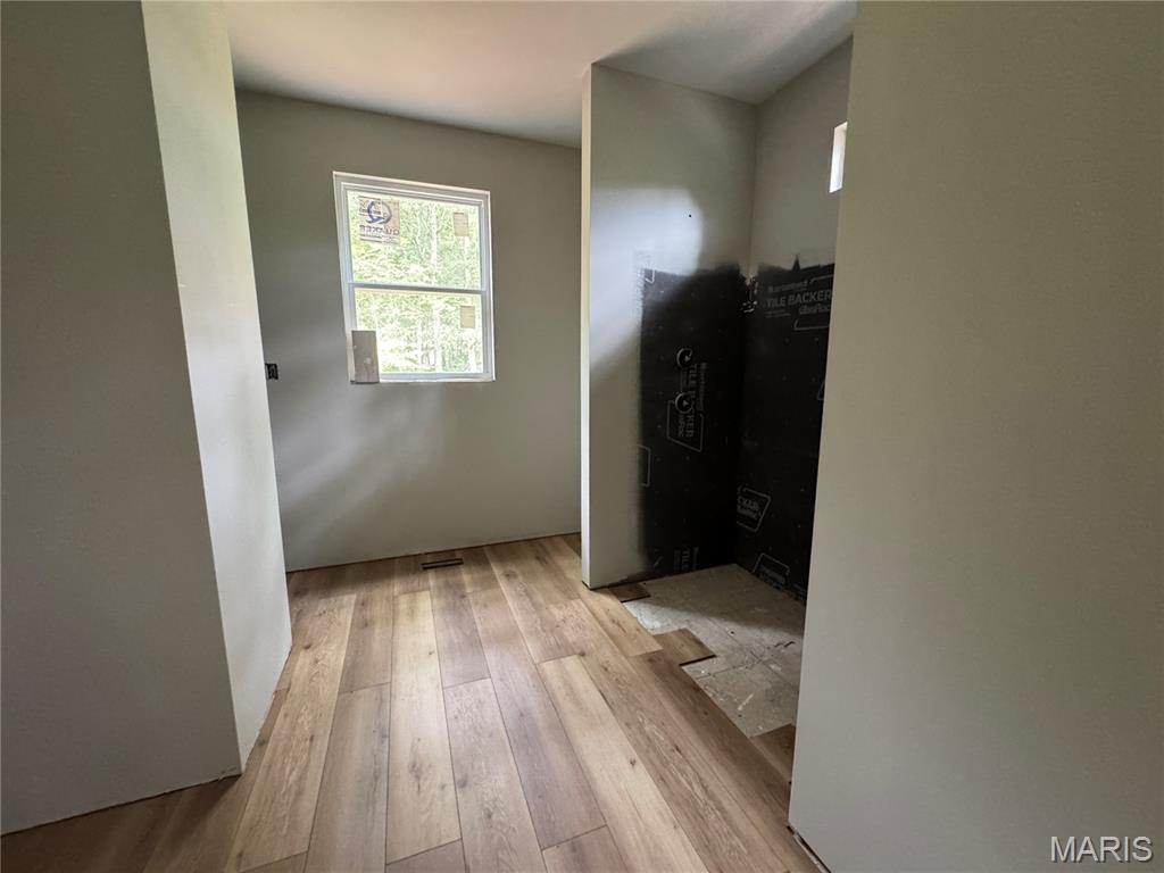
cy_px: 436
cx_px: 582
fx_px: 471
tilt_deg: -11.2
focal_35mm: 14
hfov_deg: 102.1
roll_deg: -0.5
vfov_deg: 85.7
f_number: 2.2
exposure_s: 1/60
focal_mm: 2.22
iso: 800
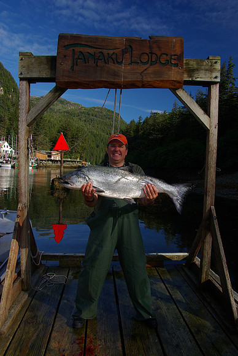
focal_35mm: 24
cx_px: 119
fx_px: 237
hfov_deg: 53.2
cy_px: 178
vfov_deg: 73.7
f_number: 8
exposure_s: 1/60
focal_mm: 16
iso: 100
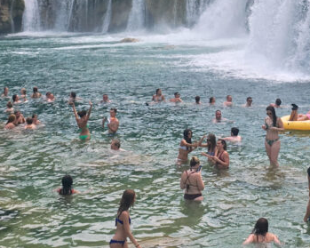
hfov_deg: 22.8
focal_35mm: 83
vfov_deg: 18.1
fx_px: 761
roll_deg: +1.3
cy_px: 10
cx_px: 224
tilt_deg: -2.7
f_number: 2.2
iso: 25
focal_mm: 4.15
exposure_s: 1/1972
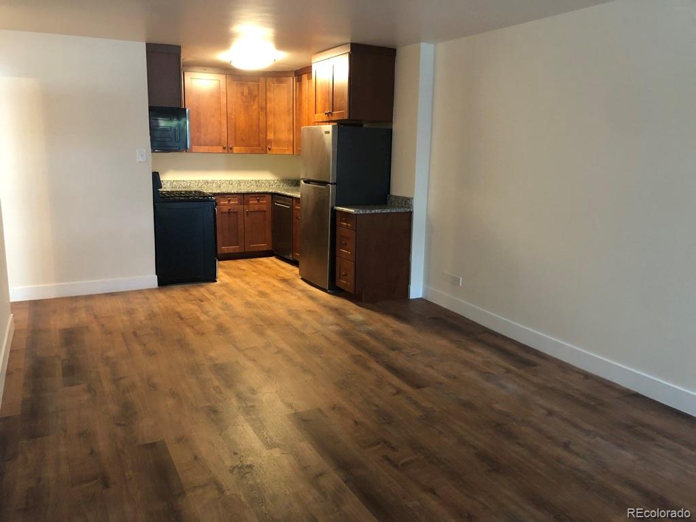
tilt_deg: -8.9
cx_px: 348
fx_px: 563
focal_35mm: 28
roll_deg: -1.0
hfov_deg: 63.4
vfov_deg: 49.7
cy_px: 261
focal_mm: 3.99
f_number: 1.8
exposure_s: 1/15
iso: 100
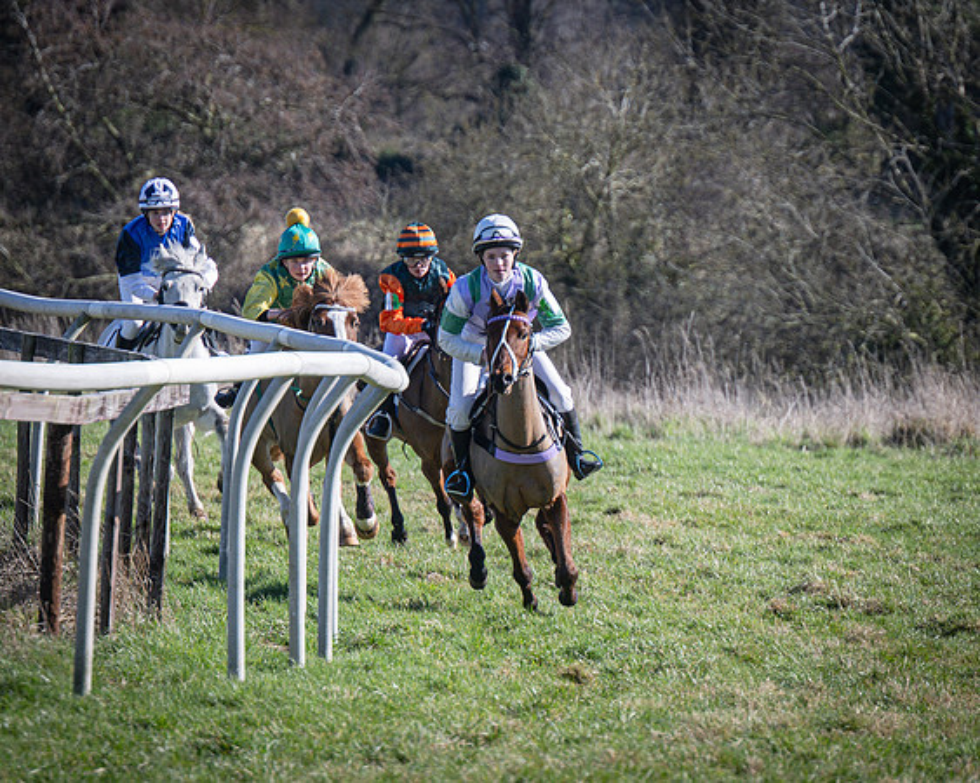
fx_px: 13236
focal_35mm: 456
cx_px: 678
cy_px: 325
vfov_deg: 3.4
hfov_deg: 4.2
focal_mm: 175
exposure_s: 1/1000
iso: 125
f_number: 4
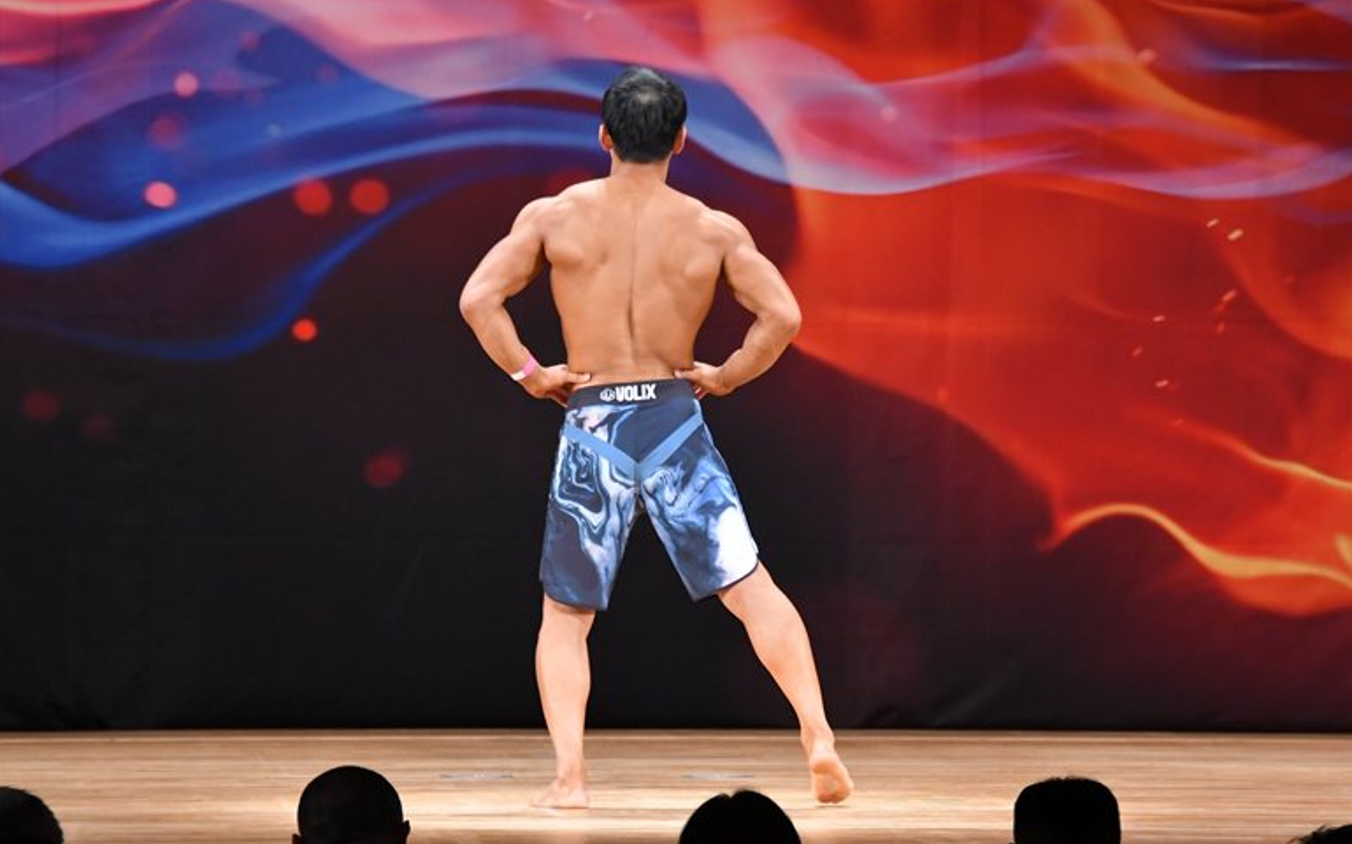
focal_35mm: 246
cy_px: 418
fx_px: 9063
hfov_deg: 8.5
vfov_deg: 5.3
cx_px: 675
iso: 3200
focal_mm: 160
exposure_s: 1/400
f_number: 5.6
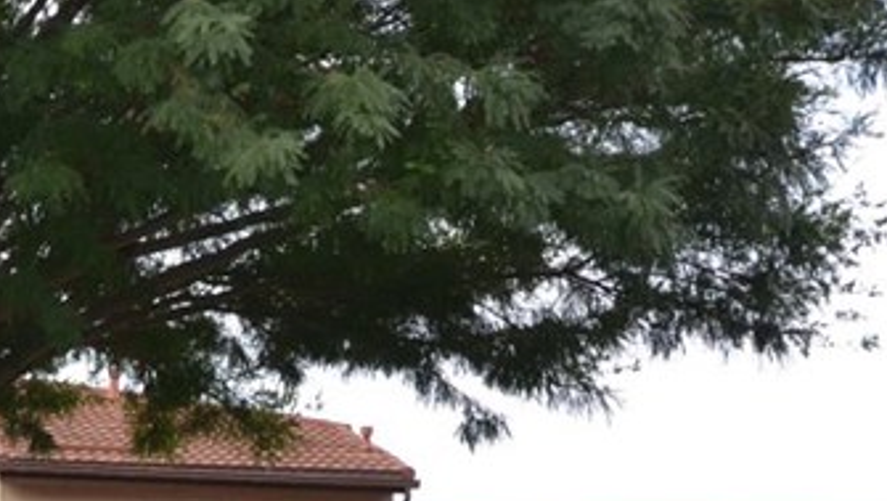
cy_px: 799
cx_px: 114
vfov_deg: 11.9
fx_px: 2260
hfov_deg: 21.8
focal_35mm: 96
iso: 280
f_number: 5.6
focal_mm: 20
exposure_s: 1/125
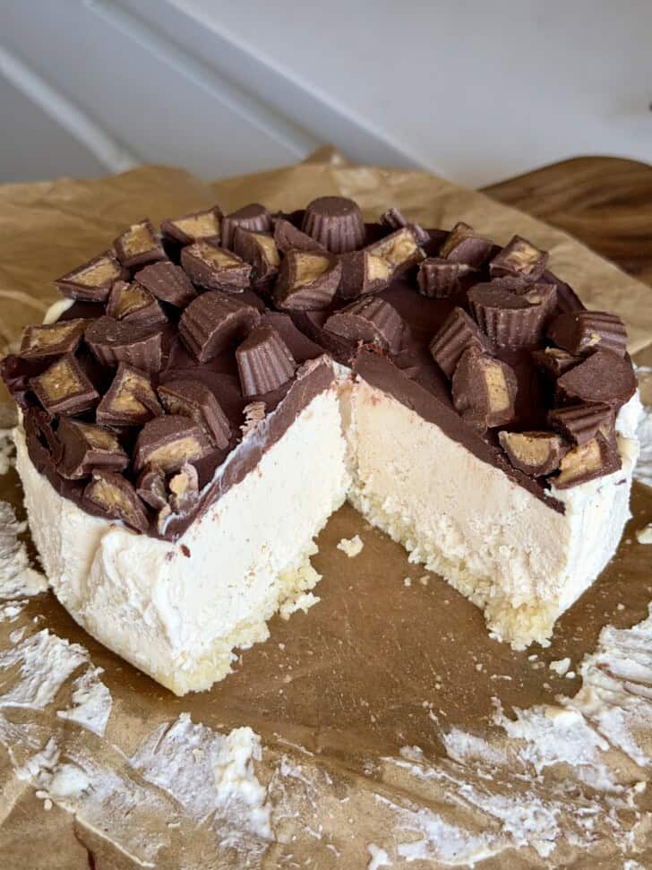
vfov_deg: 39.7
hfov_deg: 30.3
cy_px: 435
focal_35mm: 48
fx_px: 1206
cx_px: 326
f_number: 1.8
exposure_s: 1/113
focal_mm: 6.8
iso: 100
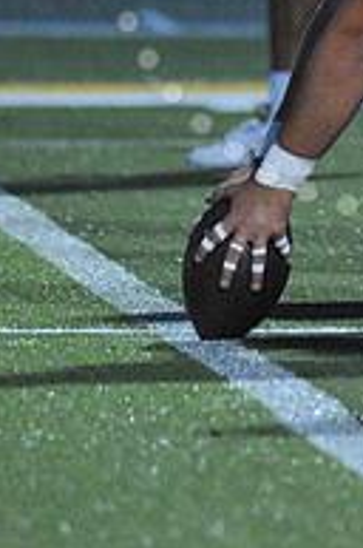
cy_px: -122
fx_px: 21007
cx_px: 431
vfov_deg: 1.5
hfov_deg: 1.0
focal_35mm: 1384
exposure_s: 1/200
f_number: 6.3
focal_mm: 460
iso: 6400
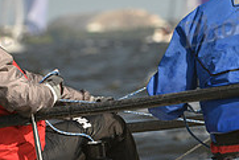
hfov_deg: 2.4
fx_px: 5734
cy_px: 101
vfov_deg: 1.6
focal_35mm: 863
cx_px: 115
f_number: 8
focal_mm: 270
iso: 250
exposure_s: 1/1250
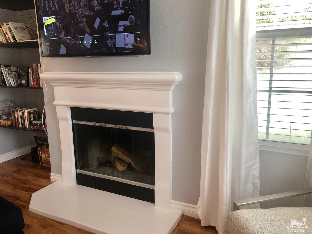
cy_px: 117
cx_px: 156
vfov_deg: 49.7
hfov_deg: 63.5
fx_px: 252
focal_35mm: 28
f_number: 1.8
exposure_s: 1/24
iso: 40
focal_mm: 4
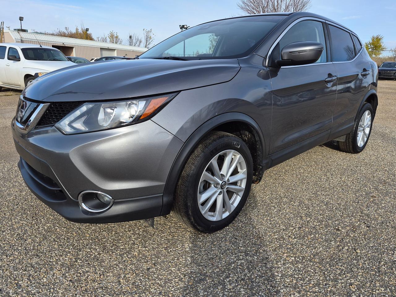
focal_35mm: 23
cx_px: 198
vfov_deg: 58.9
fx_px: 263
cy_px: 148
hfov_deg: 73.9
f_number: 1.8
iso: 80
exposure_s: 1/2904
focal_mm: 5.4
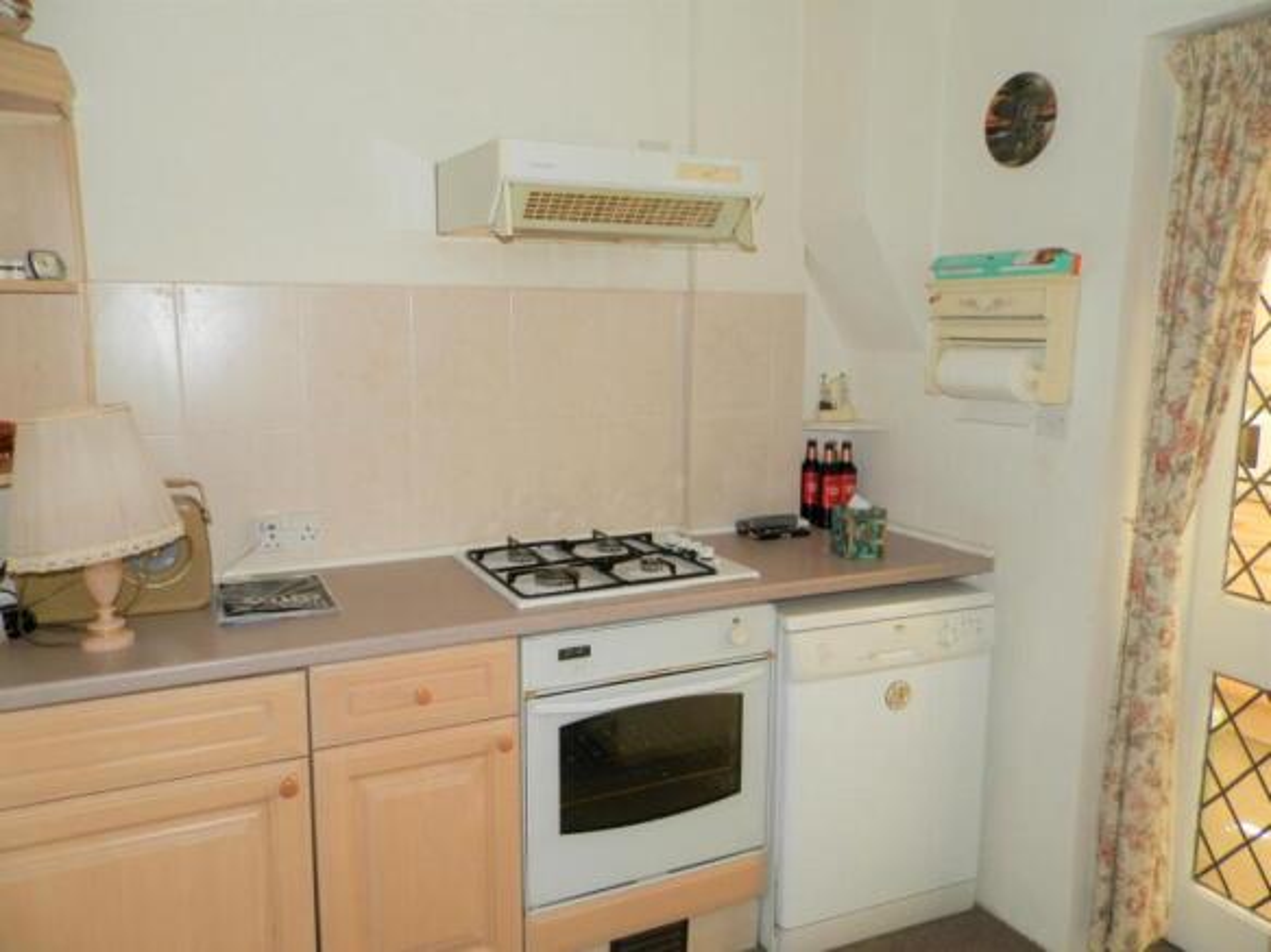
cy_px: 476
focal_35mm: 25
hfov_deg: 69.4
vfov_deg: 54.9
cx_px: 636
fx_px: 918
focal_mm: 4.5
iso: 100
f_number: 3.1
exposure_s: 1/30
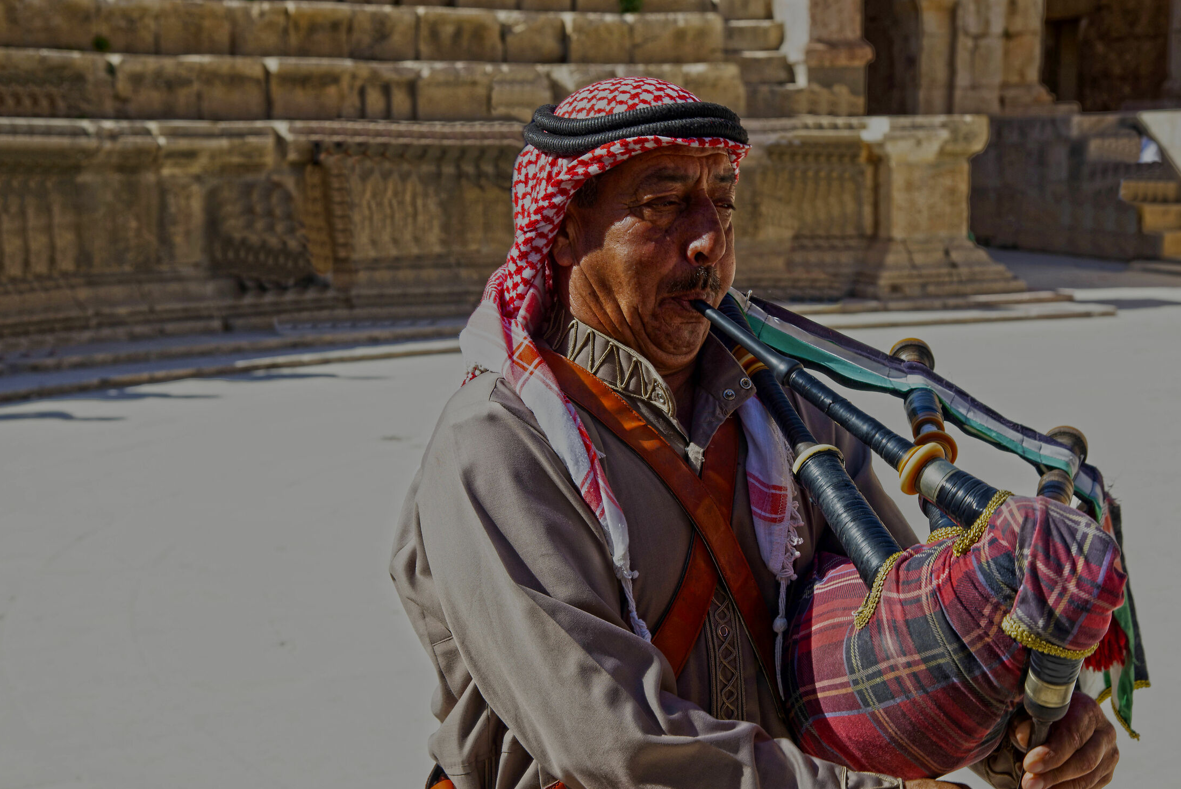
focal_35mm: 71
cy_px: 396
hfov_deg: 28.4
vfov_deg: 19.2
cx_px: 625
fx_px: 2330
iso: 100
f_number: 10
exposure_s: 1/125
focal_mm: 65
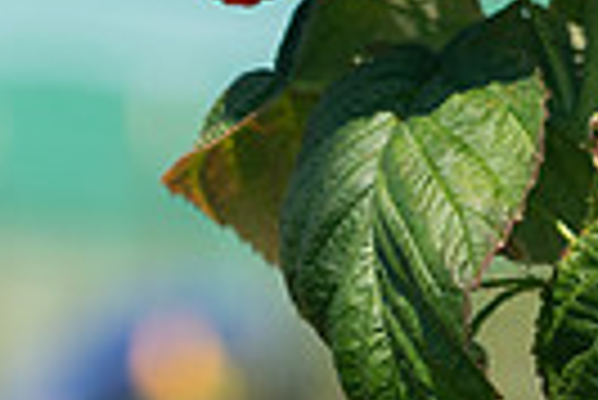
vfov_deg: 4.5
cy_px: -92
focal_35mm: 306
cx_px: 562
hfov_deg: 6.7
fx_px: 5088
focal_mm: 70
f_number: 4
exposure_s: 1/4000
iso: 500
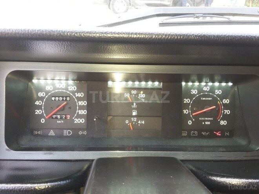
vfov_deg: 45.4
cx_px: 130
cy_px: 97
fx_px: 232
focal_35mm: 31
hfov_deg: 58.4
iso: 100
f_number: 2.2
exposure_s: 1/30
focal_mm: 3.3
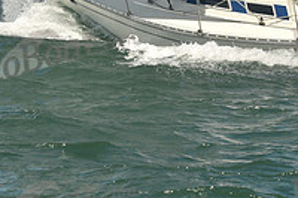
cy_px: -38
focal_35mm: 203
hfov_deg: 10.1
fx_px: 1679
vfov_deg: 6.7
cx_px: 215
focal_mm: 70
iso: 320
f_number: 11
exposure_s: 1/800
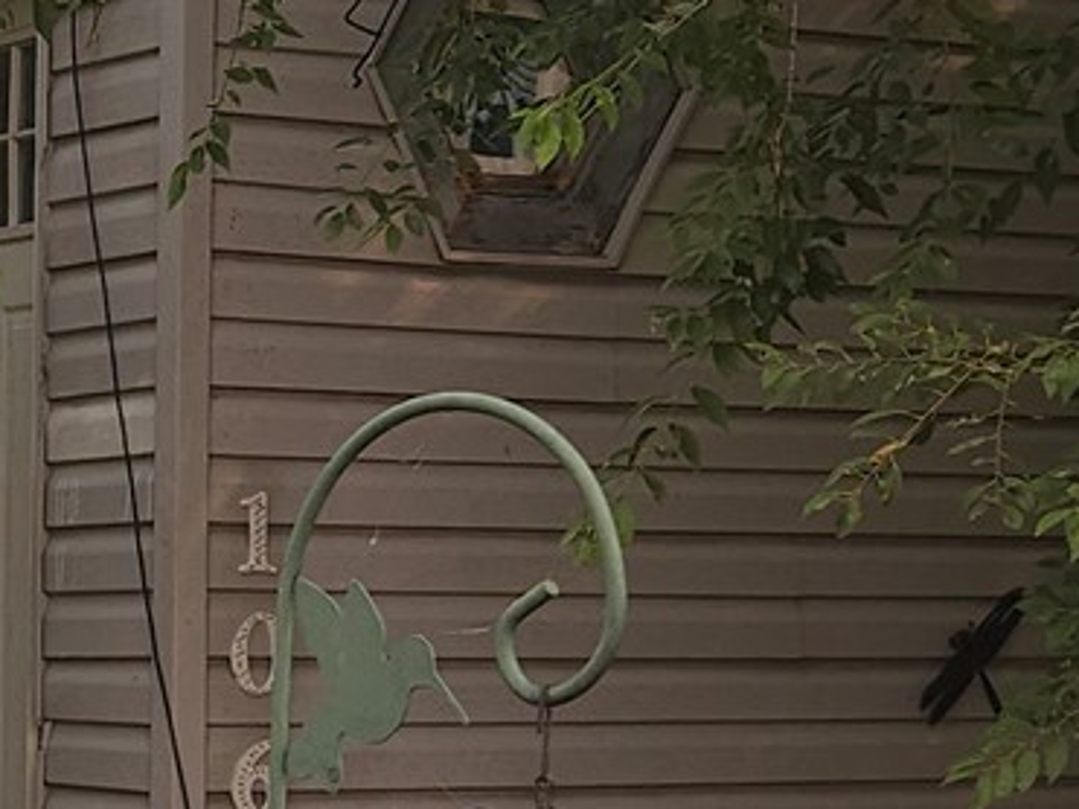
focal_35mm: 127
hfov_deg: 14.9
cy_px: 768
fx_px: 3957
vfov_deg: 11.6
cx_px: -311
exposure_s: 1/638
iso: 50
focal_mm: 5.4
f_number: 1.8
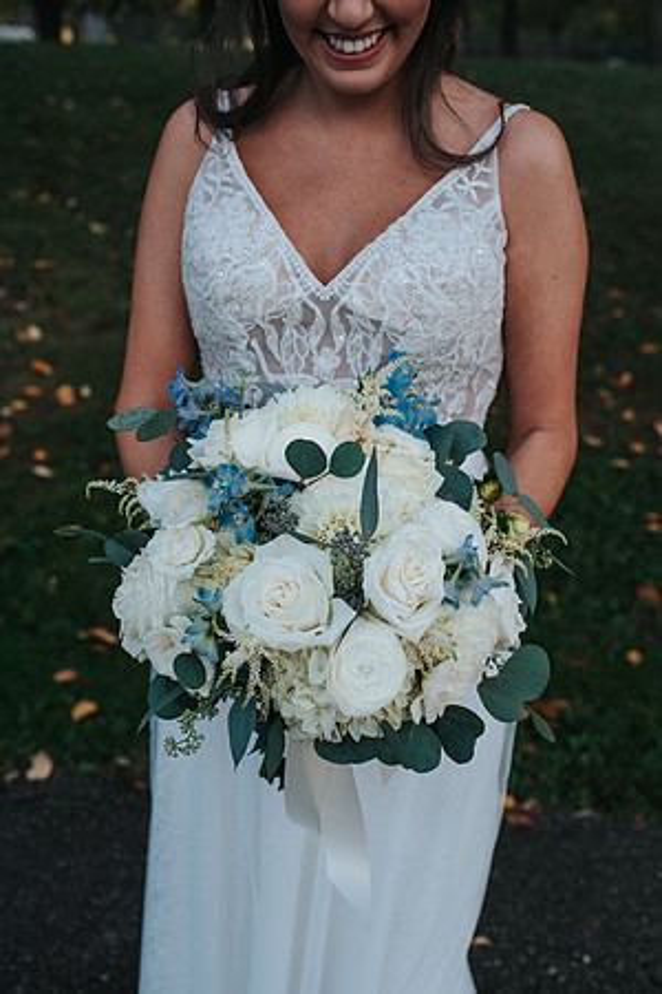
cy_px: 497
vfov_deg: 54.4
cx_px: 331
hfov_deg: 37.9
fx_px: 965
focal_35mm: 35
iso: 360
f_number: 4
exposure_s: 1/1000
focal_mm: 35
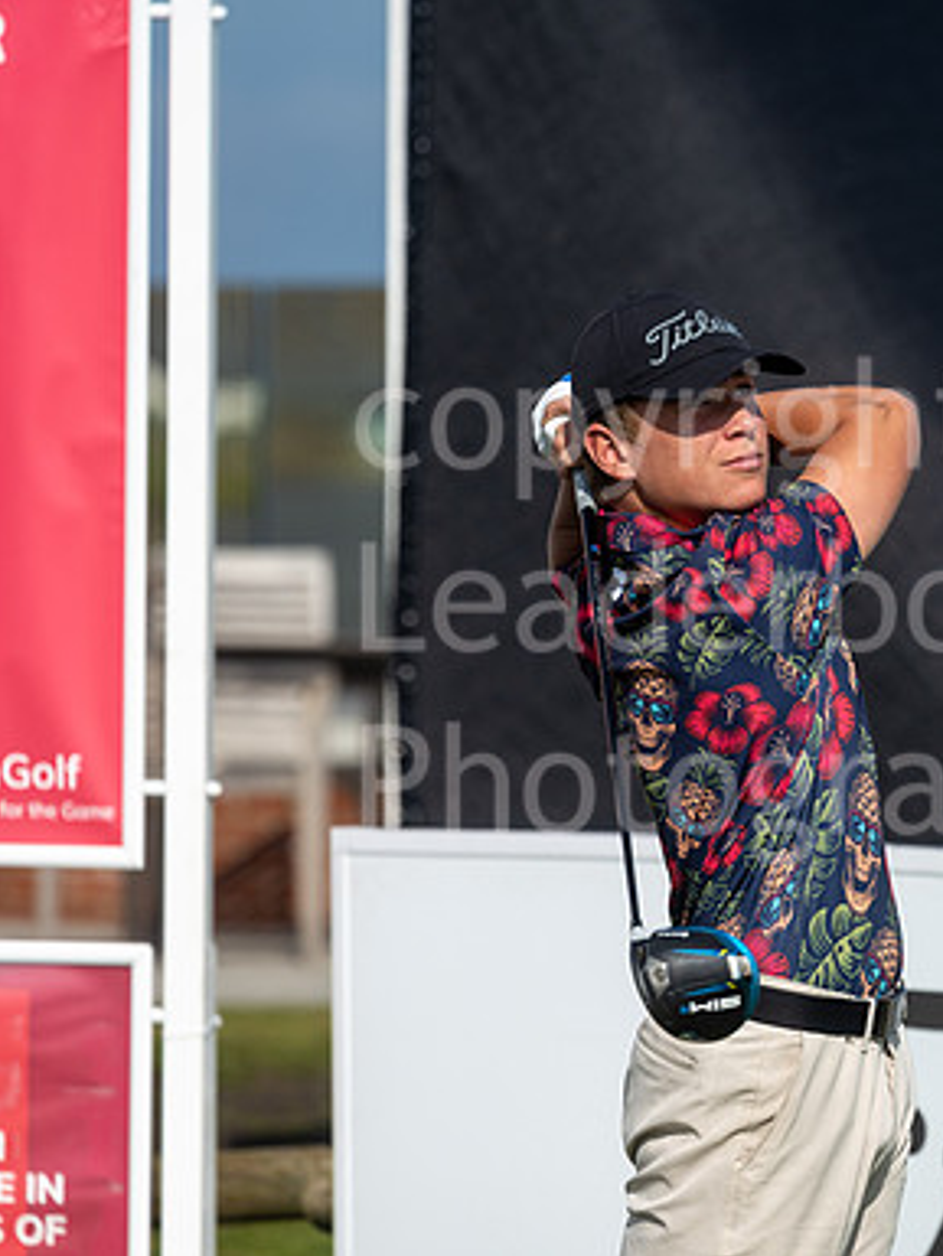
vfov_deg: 4.6
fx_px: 15791
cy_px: 628
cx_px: 783
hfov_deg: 3.4
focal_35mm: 435
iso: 160
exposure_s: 1/1600
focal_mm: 300
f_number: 5.6
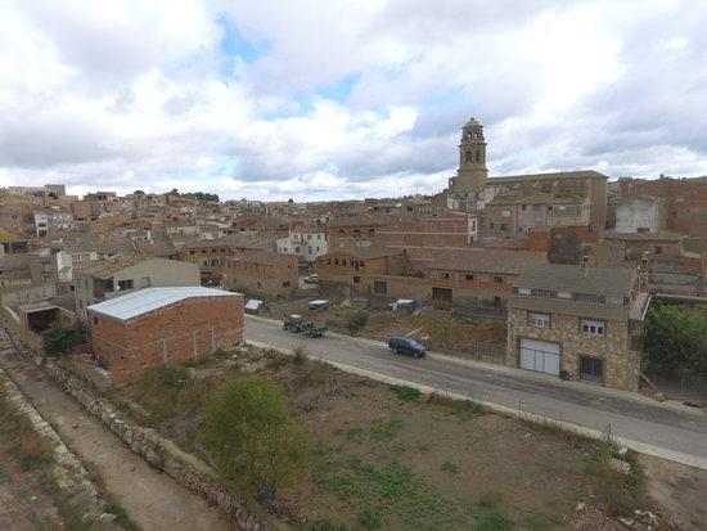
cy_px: 266
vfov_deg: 66.0
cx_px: 354
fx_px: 409
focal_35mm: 20
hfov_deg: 81.7
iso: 100
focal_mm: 3.61
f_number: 2.8
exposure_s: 1/408
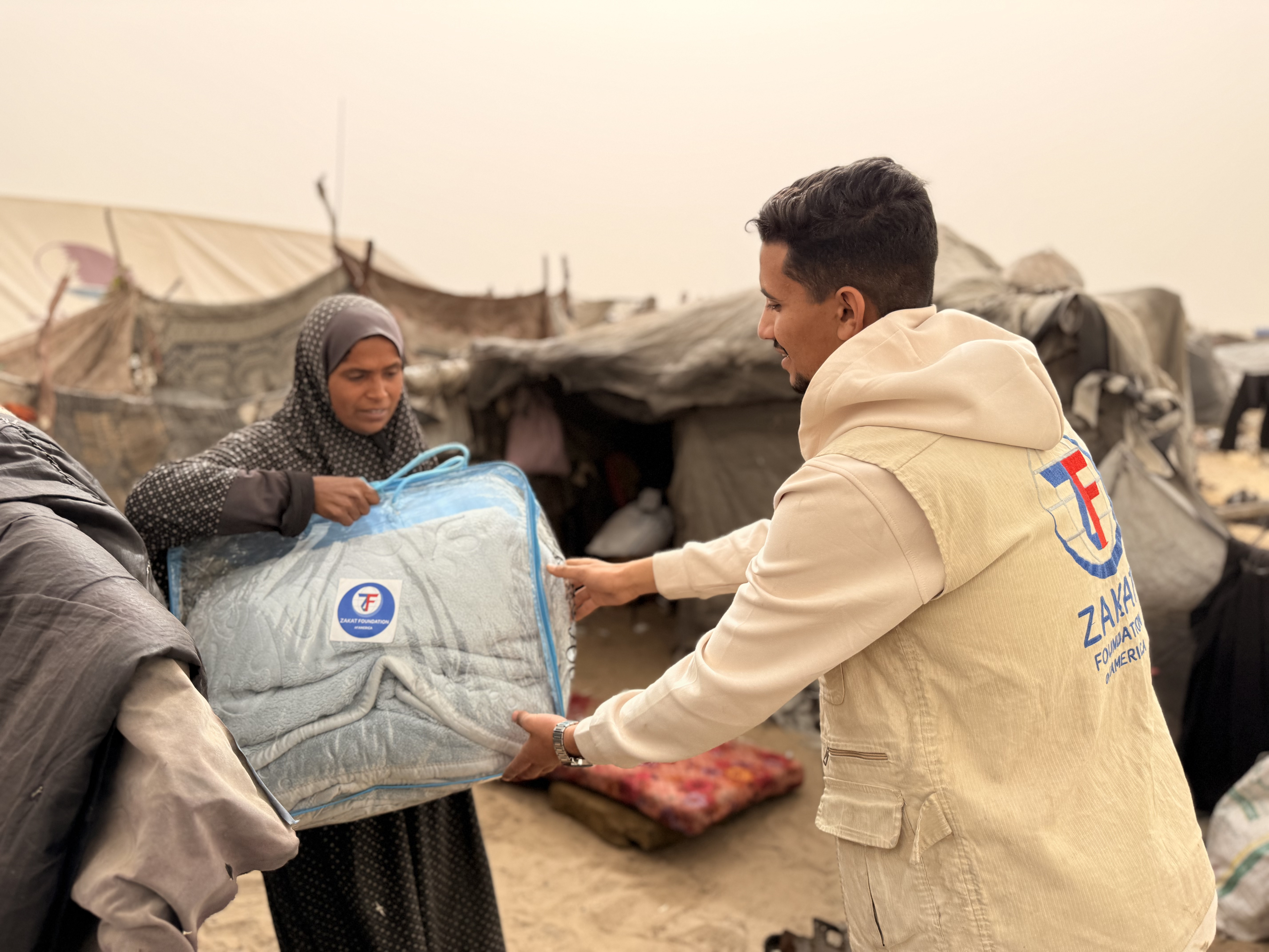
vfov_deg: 56.8
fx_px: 880
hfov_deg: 71.6
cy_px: 476
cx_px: 634
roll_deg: -0.1
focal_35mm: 24
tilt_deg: -7.0
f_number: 1.78
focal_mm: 6.76
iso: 80
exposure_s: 1/4405
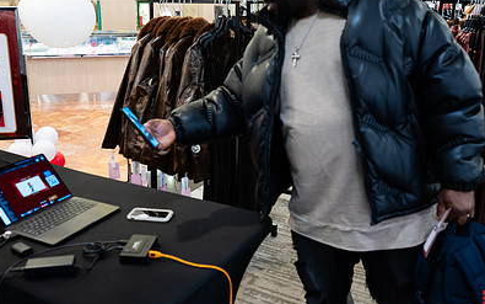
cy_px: 116
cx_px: 214
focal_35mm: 36
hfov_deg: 53.9
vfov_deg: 35.2
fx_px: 476
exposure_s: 1/125
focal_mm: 24
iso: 1000
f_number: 3.2
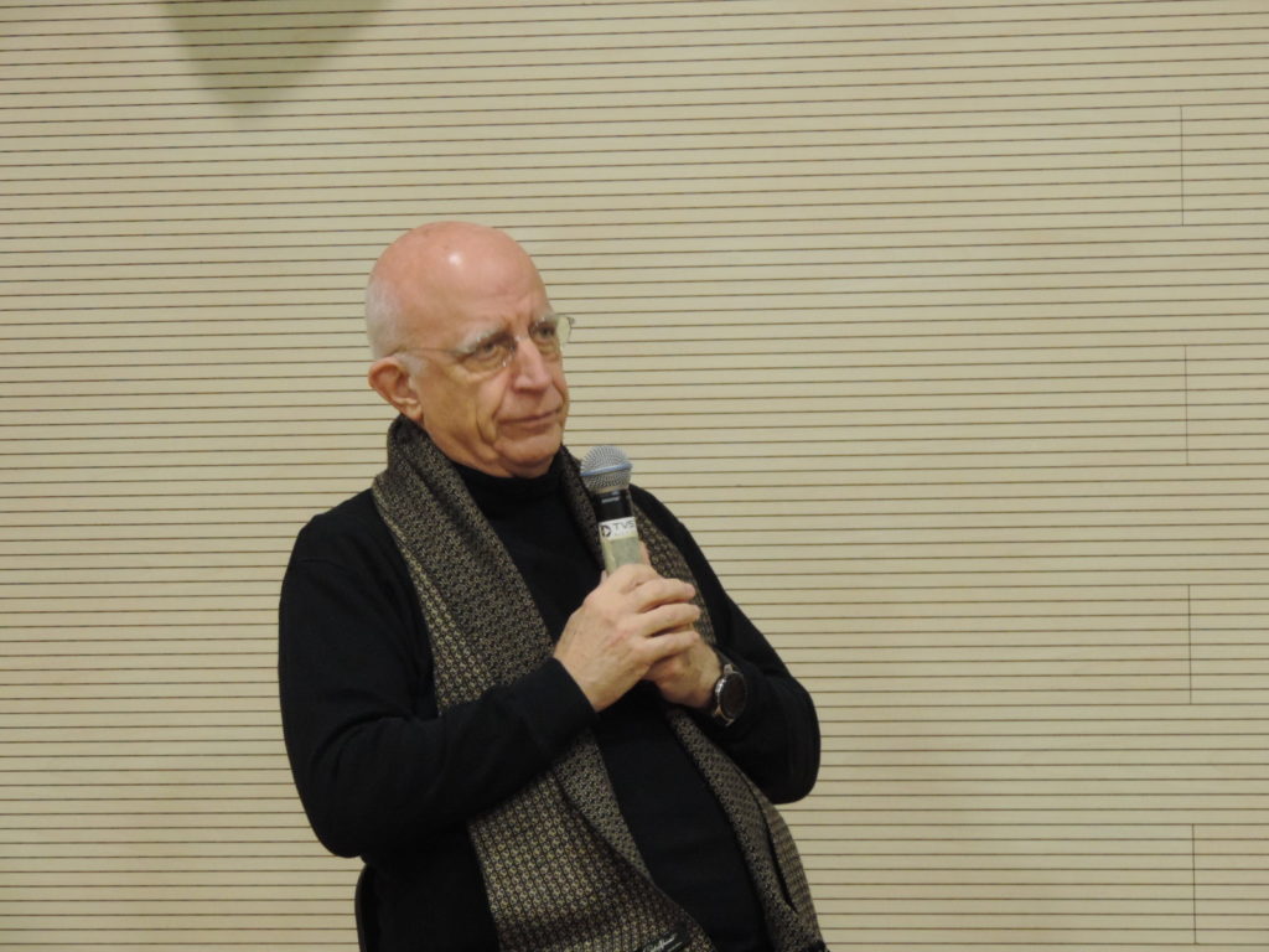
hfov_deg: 9.9
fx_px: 7332
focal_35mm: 200
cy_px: 476
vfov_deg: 7.4
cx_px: 634
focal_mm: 35.6
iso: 800
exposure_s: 1/25
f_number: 4.6
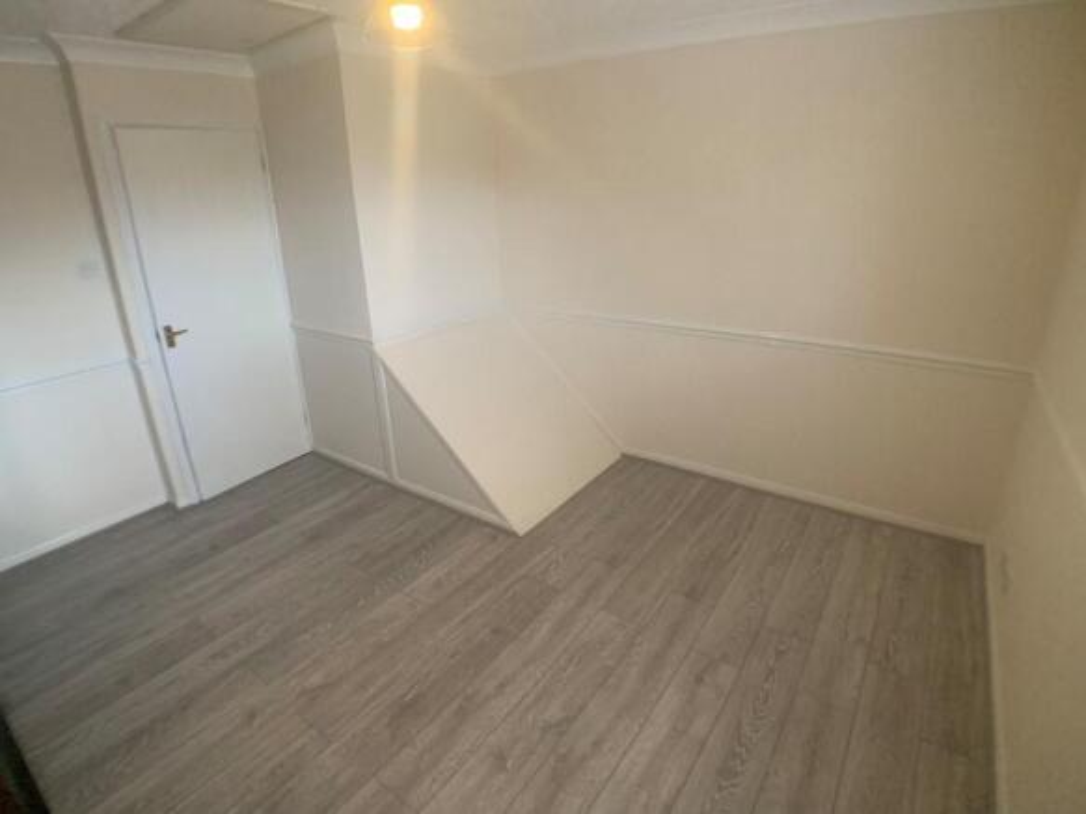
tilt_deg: -20.5
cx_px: 543
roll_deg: +1.7
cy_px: 407
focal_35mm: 26
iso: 250
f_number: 1.8
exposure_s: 1/60
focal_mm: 4.25
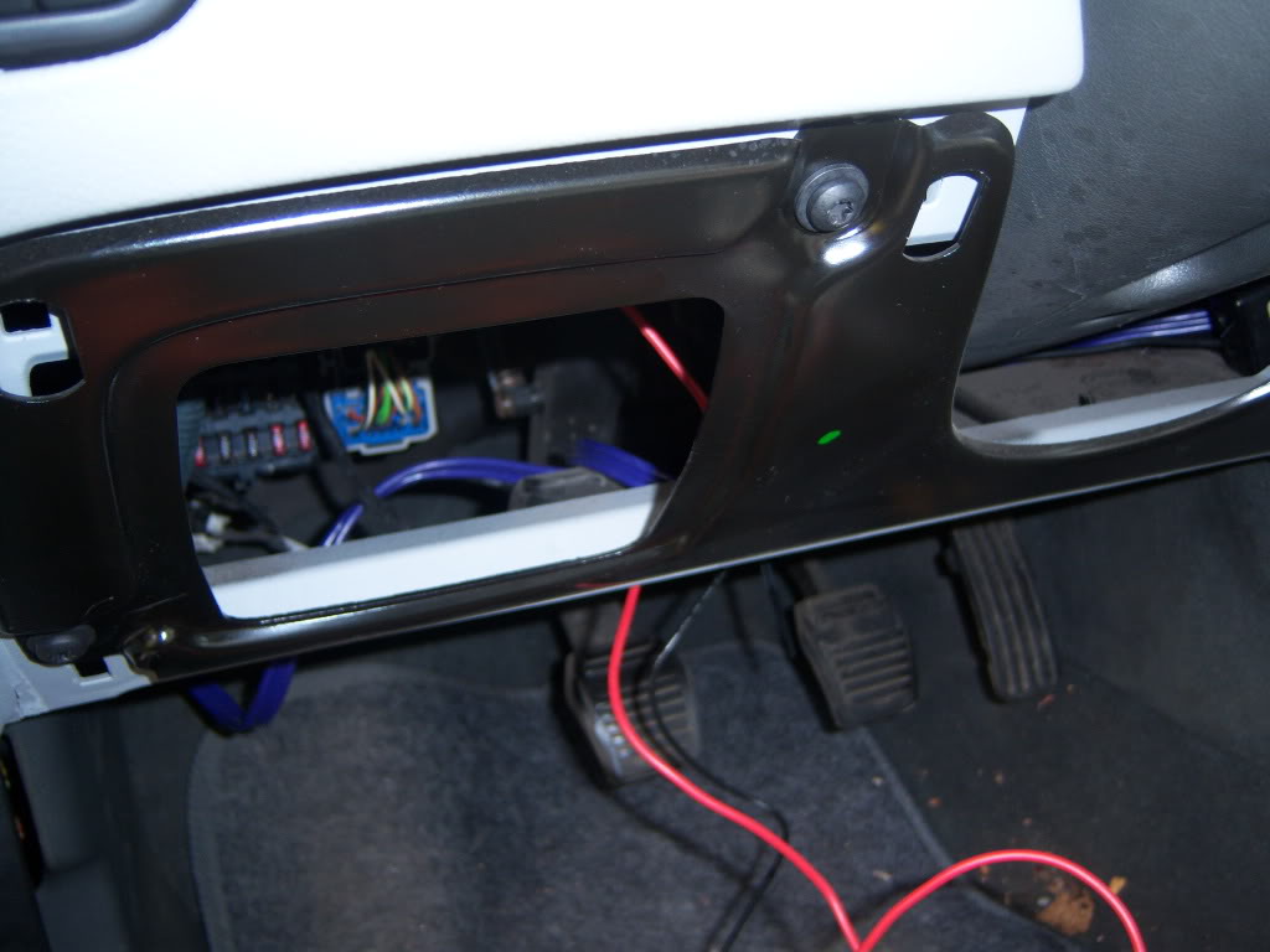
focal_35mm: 36
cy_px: 476
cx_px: 635
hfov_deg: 51.4
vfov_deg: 39.7
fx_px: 1321
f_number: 2.8
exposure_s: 1/60
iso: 80
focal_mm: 7.5
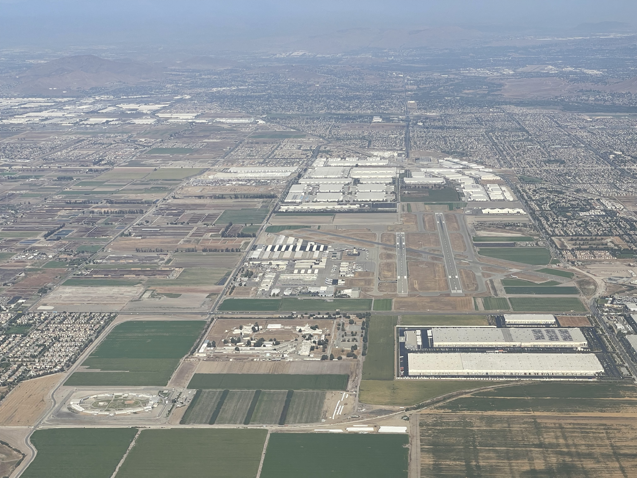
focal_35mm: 64
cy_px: 239
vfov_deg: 22.9
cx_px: 318
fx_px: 1178
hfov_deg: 30.3
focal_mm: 7.5
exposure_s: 1/1277
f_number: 2.2
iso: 20
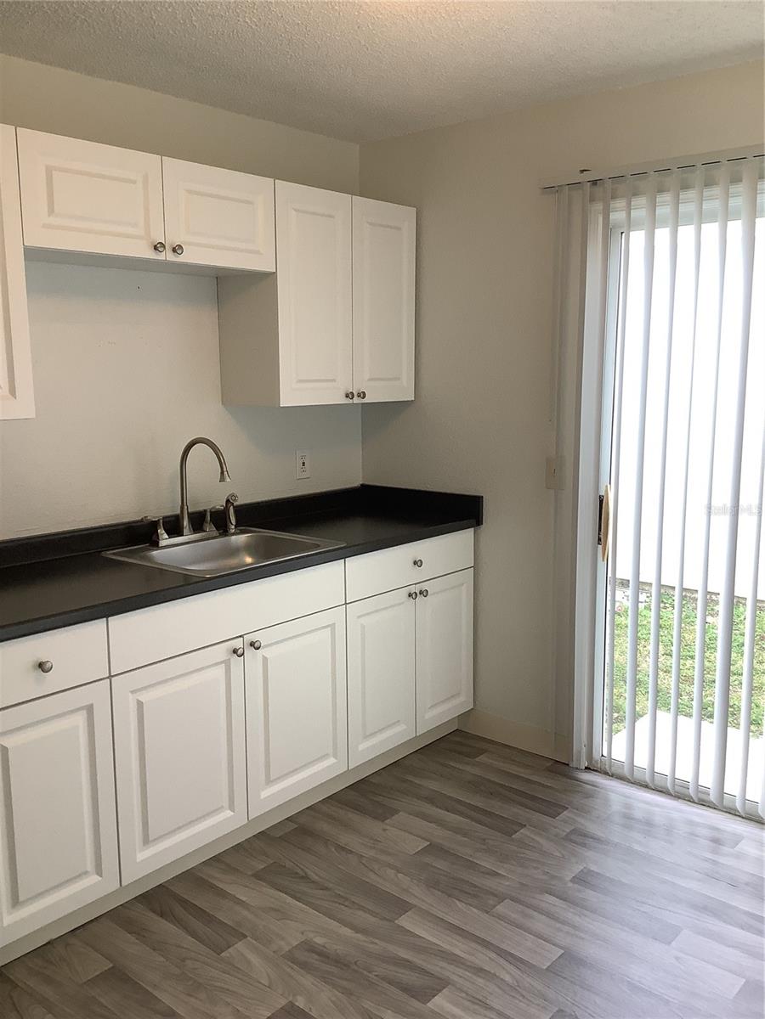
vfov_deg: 58.4
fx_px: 913
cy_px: 510
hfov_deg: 45.4
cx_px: 382
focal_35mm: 31
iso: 64
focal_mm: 3.3
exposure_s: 1/60
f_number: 2.4
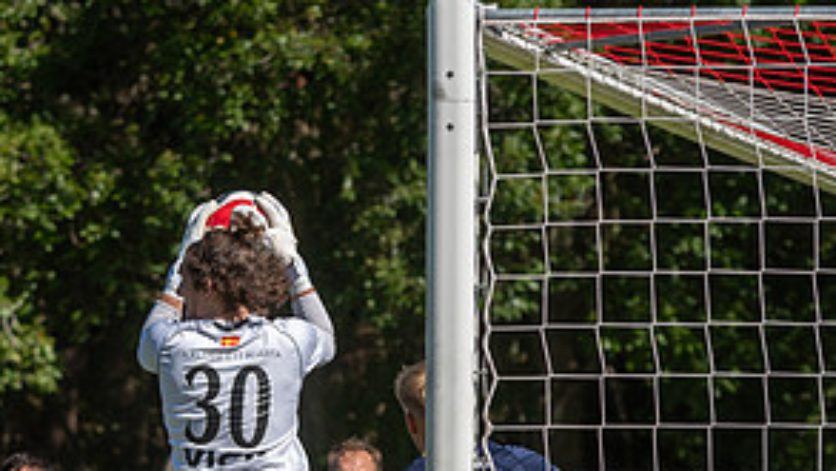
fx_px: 8847
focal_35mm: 399
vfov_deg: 3.0
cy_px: 438
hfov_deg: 5.4
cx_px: 194
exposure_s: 1/1250
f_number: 4.5
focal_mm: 122
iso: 125
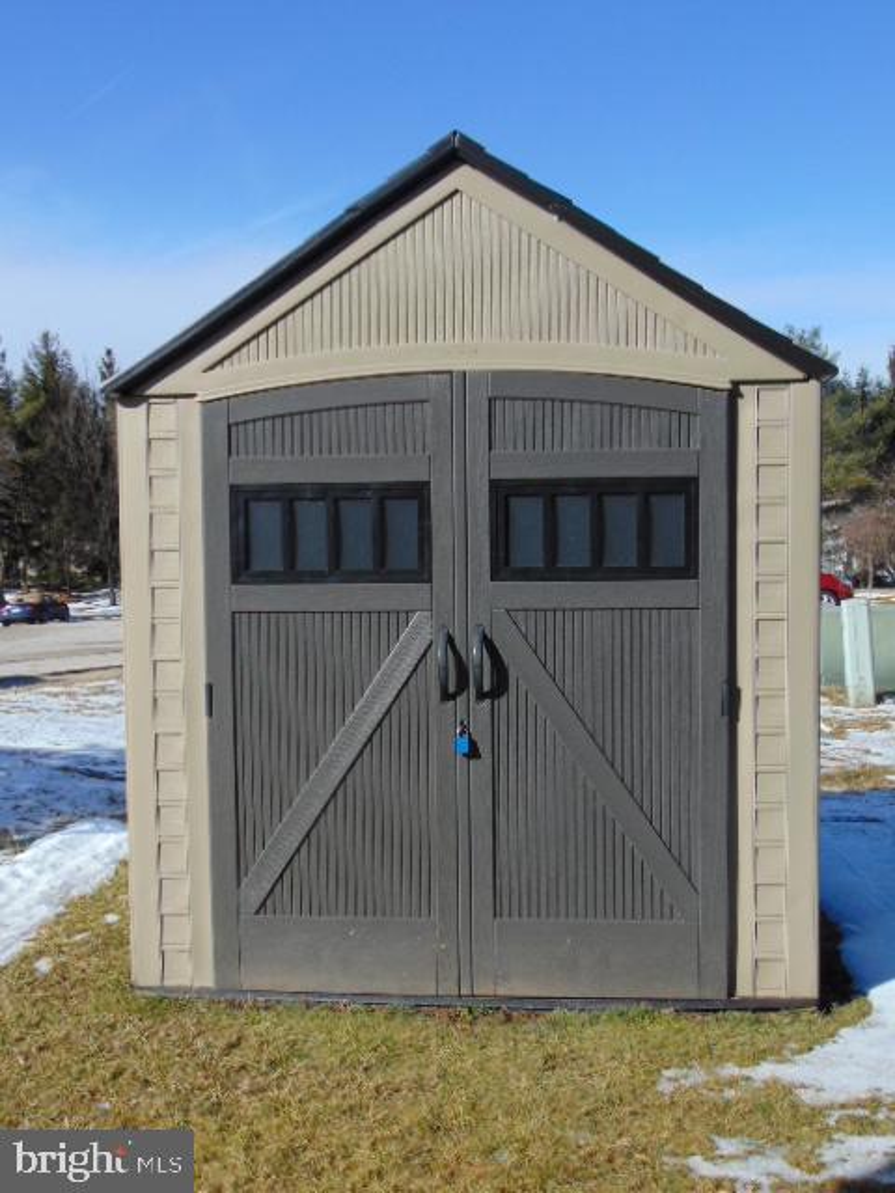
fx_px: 1448
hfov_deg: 34.3
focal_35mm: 42
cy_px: 596
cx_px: 448
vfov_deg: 44.8
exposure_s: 1/1000
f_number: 3.3
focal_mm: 7.6
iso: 80
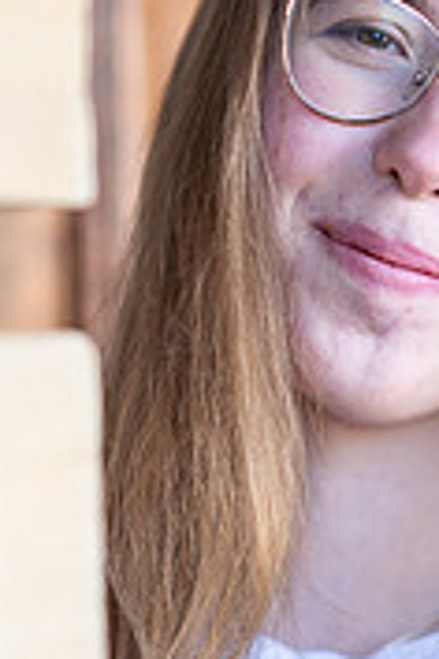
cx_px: 324
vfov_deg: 9.5
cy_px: 525
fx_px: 3951
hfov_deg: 6.4
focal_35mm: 216
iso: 640
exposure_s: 1/1600
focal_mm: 85
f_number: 1.4
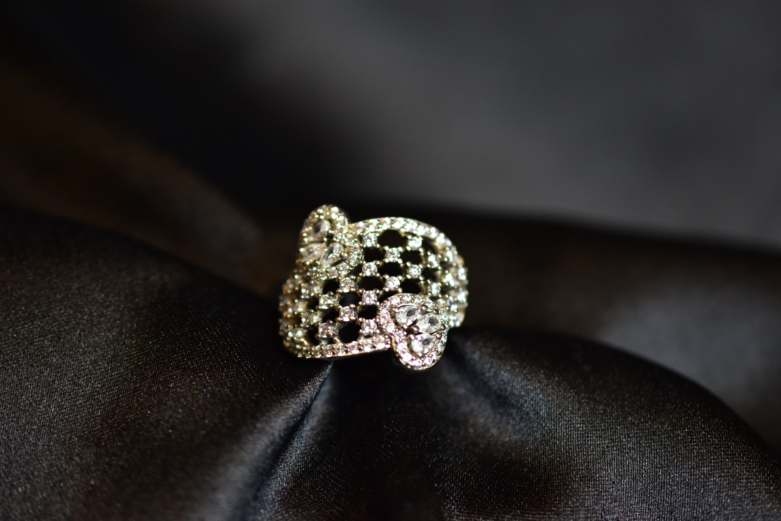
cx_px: 390
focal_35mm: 60
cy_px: 260
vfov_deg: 22.6
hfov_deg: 33.4
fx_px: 1302
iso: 800
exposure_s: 1/200
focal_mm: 40
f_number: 3.2
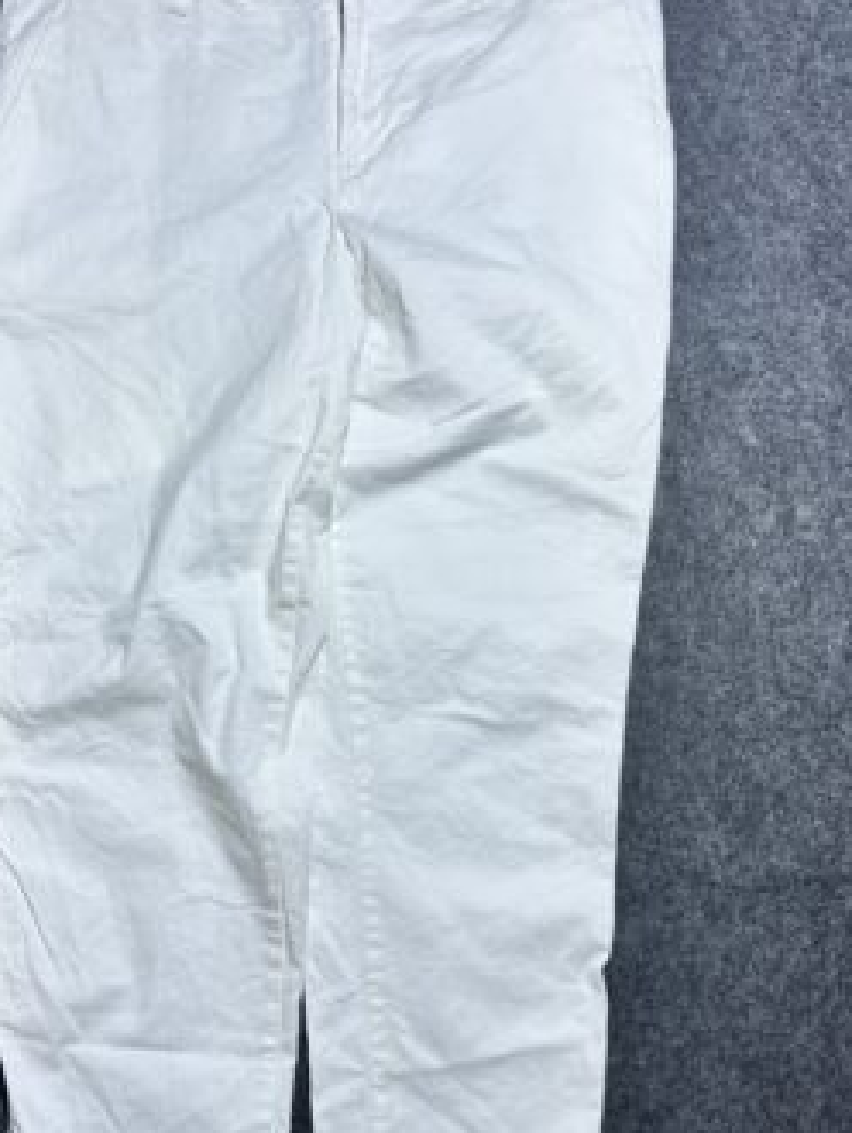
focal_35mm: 42
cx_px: 350
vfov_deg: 44.5
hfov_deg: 34.3
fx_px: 1377
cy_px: 682
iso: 32
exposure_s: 1/113
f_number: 1.5
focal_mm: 5.7
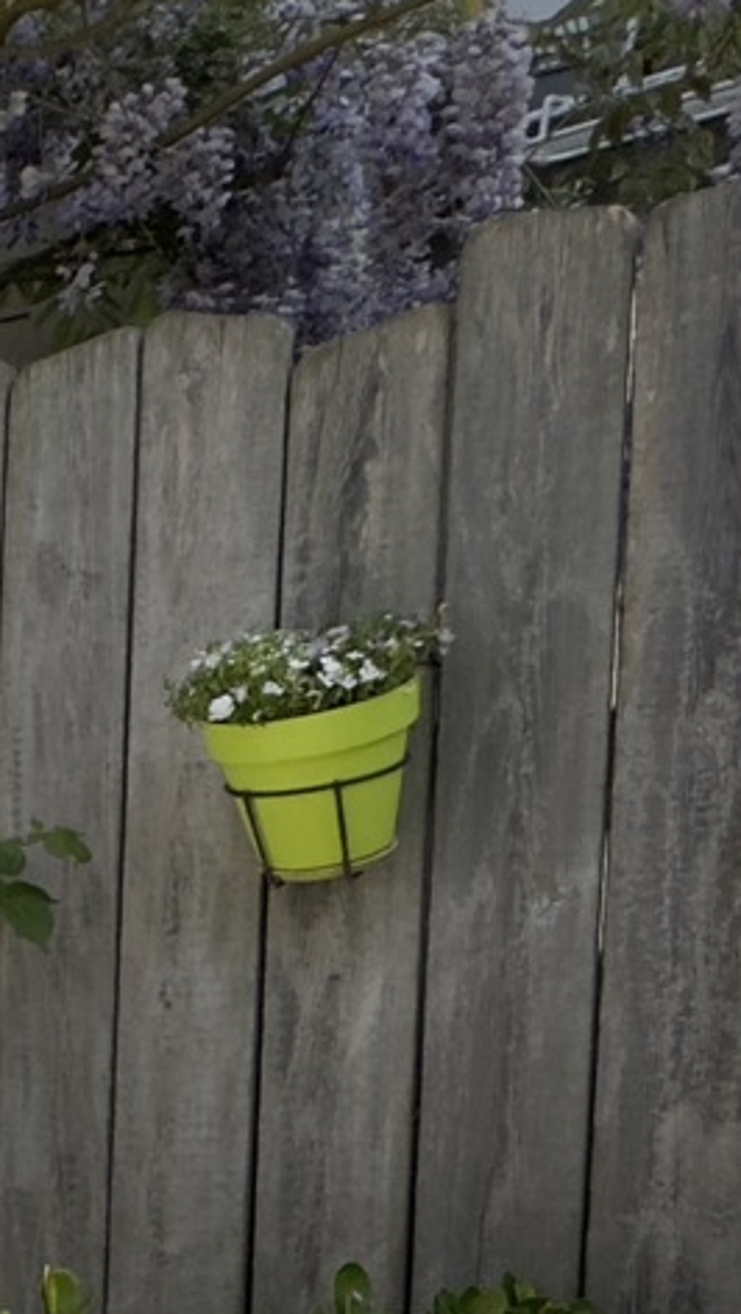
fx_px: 2163
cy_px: 1253
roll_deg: +0.1
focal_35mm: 62
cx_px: -1092
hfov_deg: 13.5
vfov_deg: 31.7
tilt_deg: -4.1
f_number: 2.2
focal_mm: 2.22
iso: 50
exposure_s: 1/1420
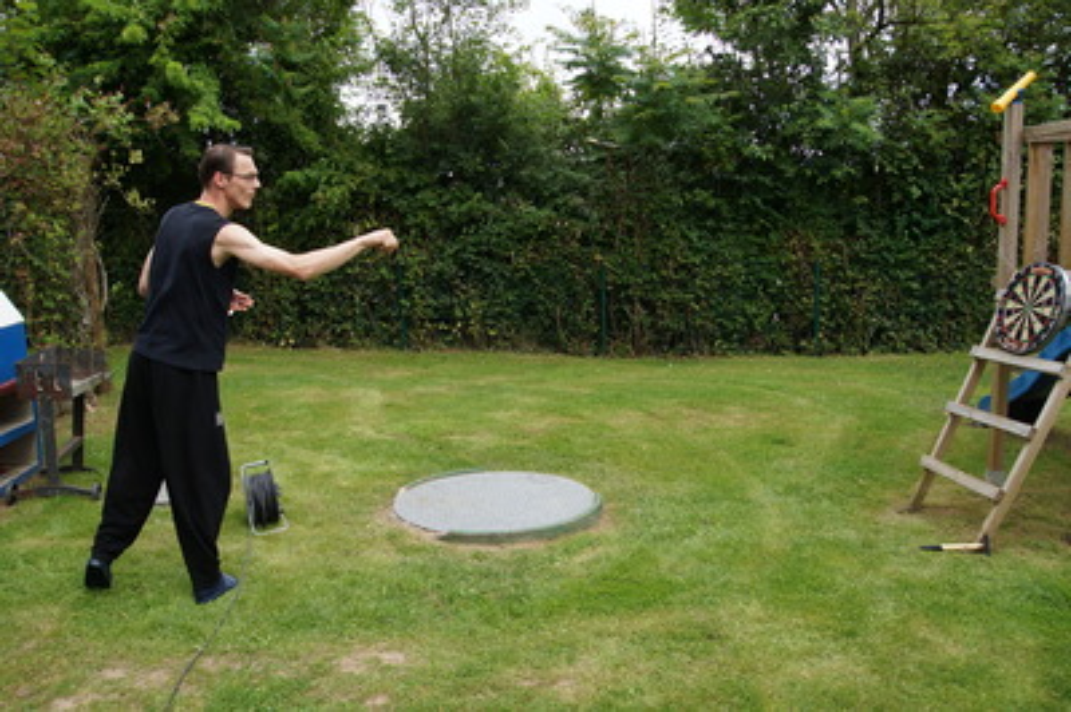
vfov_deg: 47.9
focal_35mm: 27
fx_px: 803
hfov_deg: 67.4
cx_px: 536
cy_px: 356
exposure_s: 1/500
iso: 100
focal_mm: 18
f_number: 4
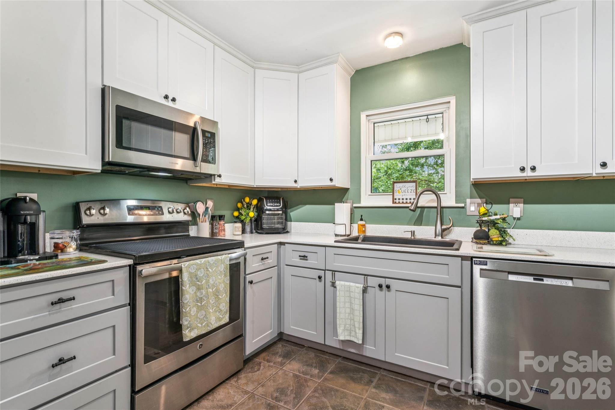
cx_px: 308
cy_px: 205
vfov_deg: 73.1
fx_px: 277
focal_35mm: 16
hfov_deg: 96.0
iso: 100
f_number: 13
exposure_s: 1/1.67
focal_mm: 16.2
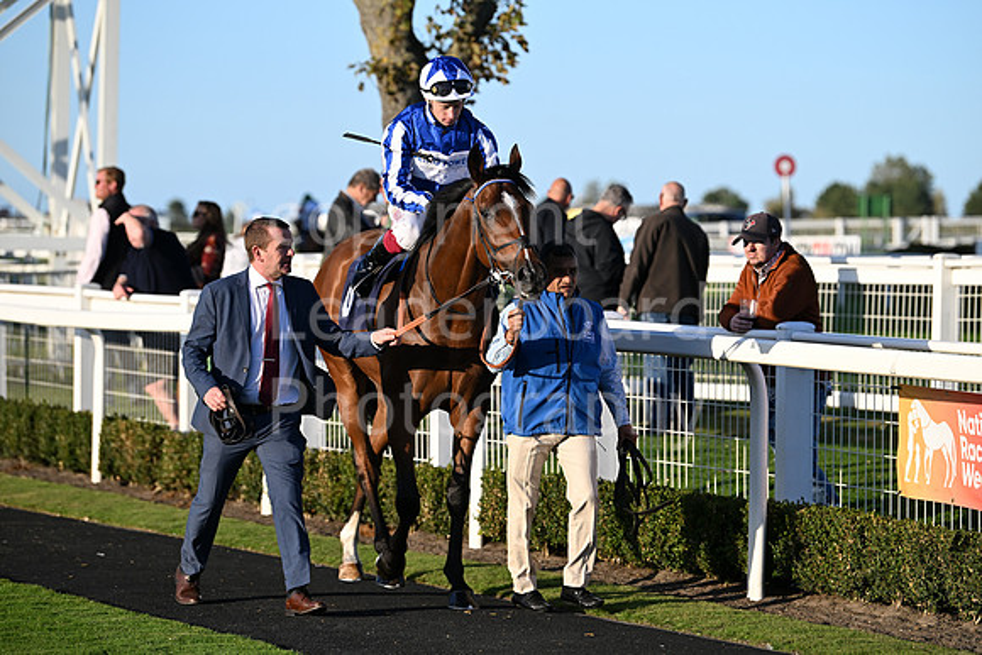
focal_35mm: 150
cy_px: 328
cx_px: 491
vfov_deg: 9.2
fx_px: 4092
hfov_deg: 13.7
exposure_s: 1/2500
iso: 400
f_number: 4
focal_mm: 150
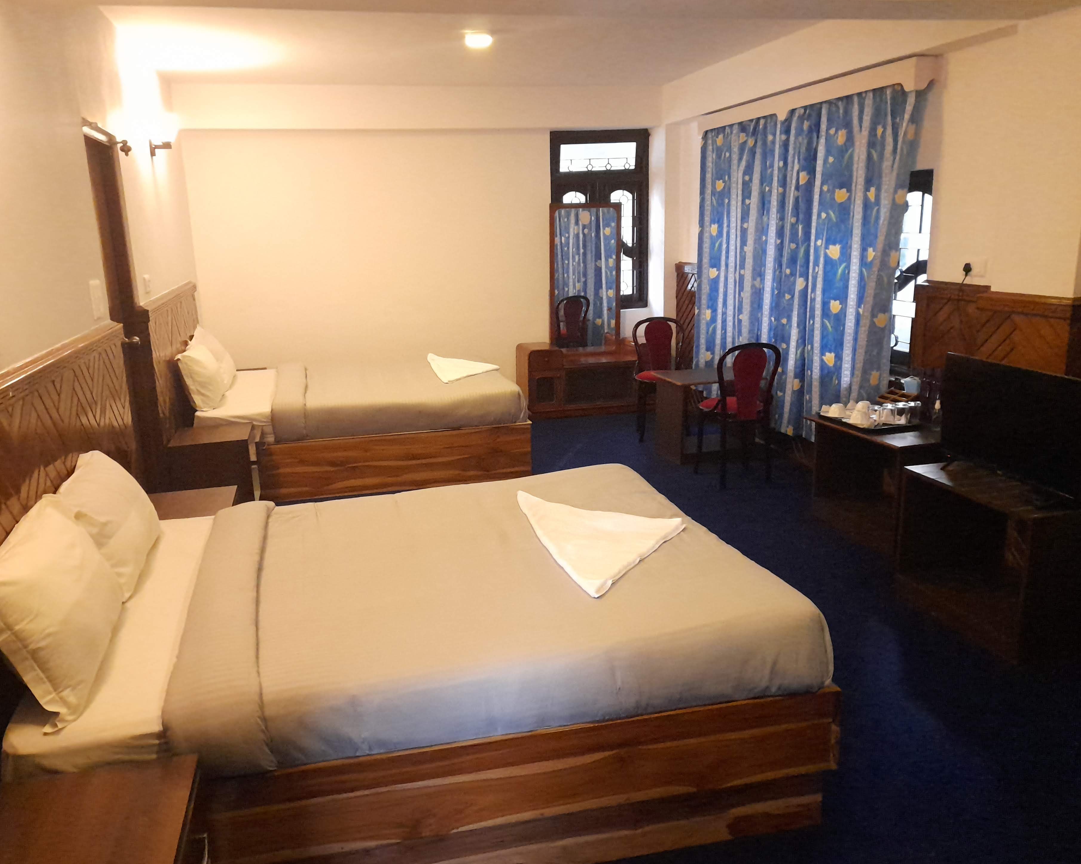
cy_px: 434
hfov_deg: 64.0
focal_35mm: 27
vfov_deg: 53.2
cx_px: 497
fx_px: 864
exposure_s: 1/100
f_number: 2
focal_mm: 4.6
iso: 800
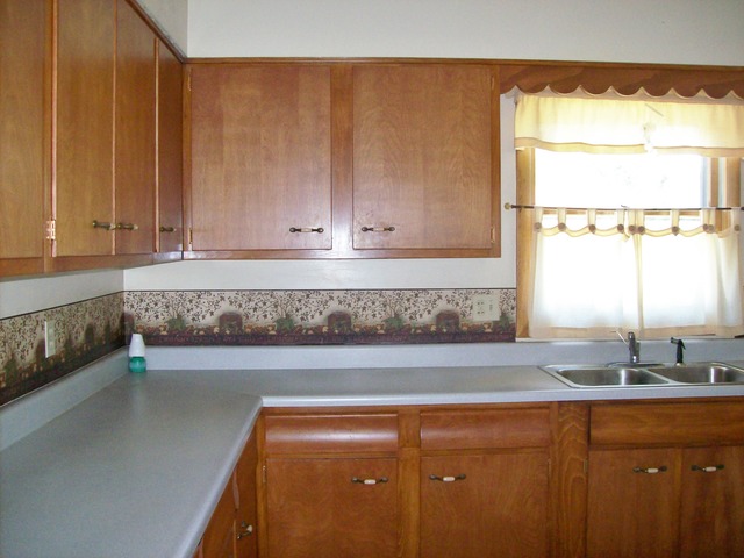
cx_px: 372
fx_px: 774
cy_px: 279
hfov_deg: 51.4
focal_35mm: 36
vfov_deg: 39.7
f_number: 2.7
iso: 200
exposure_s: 1/64
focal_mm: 6
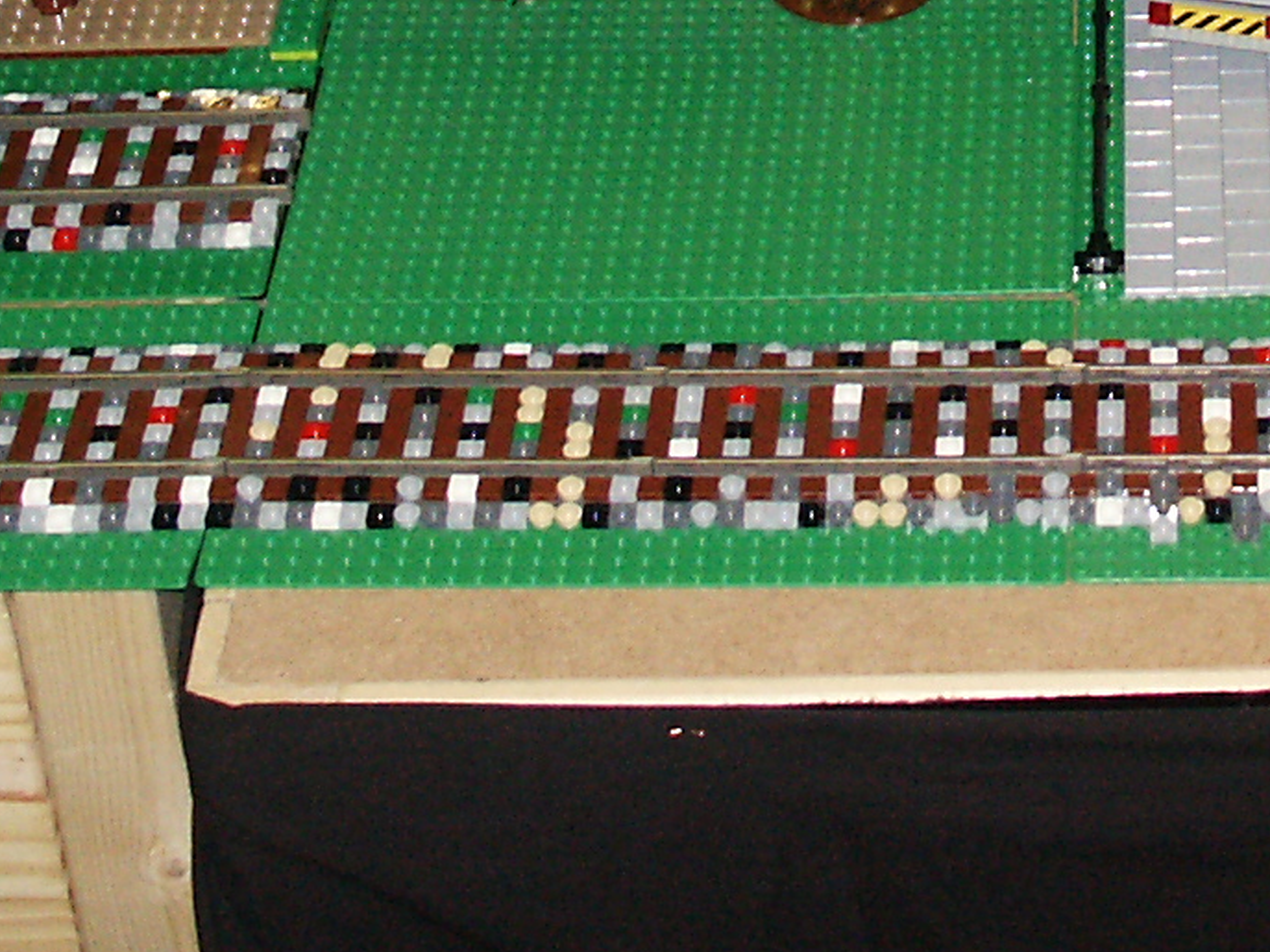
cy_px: -568
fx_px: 4365
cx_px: 1226
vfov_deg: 11.8
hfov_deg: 16.3
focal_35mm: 119
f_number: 3
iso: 200
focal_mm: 7.56
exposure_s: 1/45
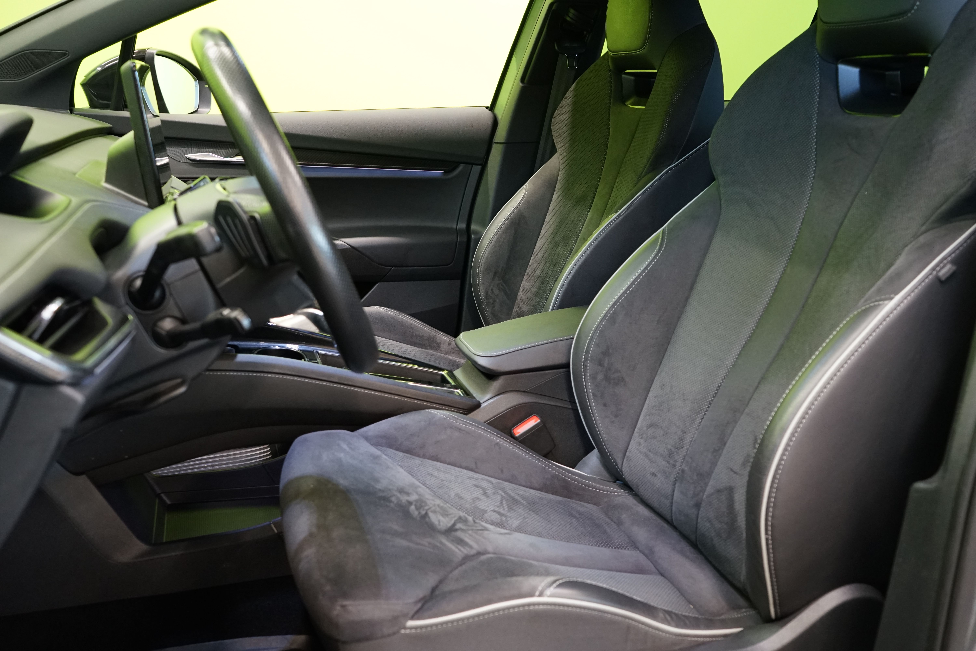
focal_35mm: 31
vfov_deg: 42.3
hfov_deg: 60.3
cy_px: 326
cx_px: 488
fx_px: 840
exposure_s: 1/20
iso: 2000
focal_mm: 31
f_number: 5
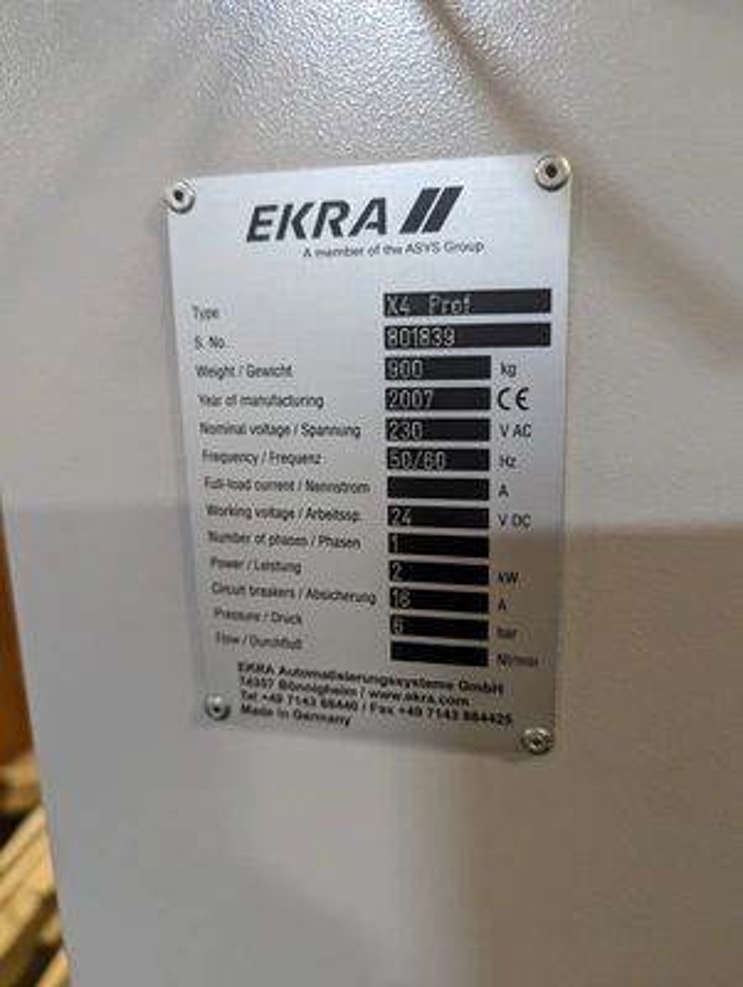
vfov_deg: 71.5
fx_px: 685
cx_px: 372
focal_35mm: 24
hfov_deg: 56.9
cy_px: 494
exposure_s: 1/196
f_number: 1.85
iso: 2318
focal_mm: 6.81
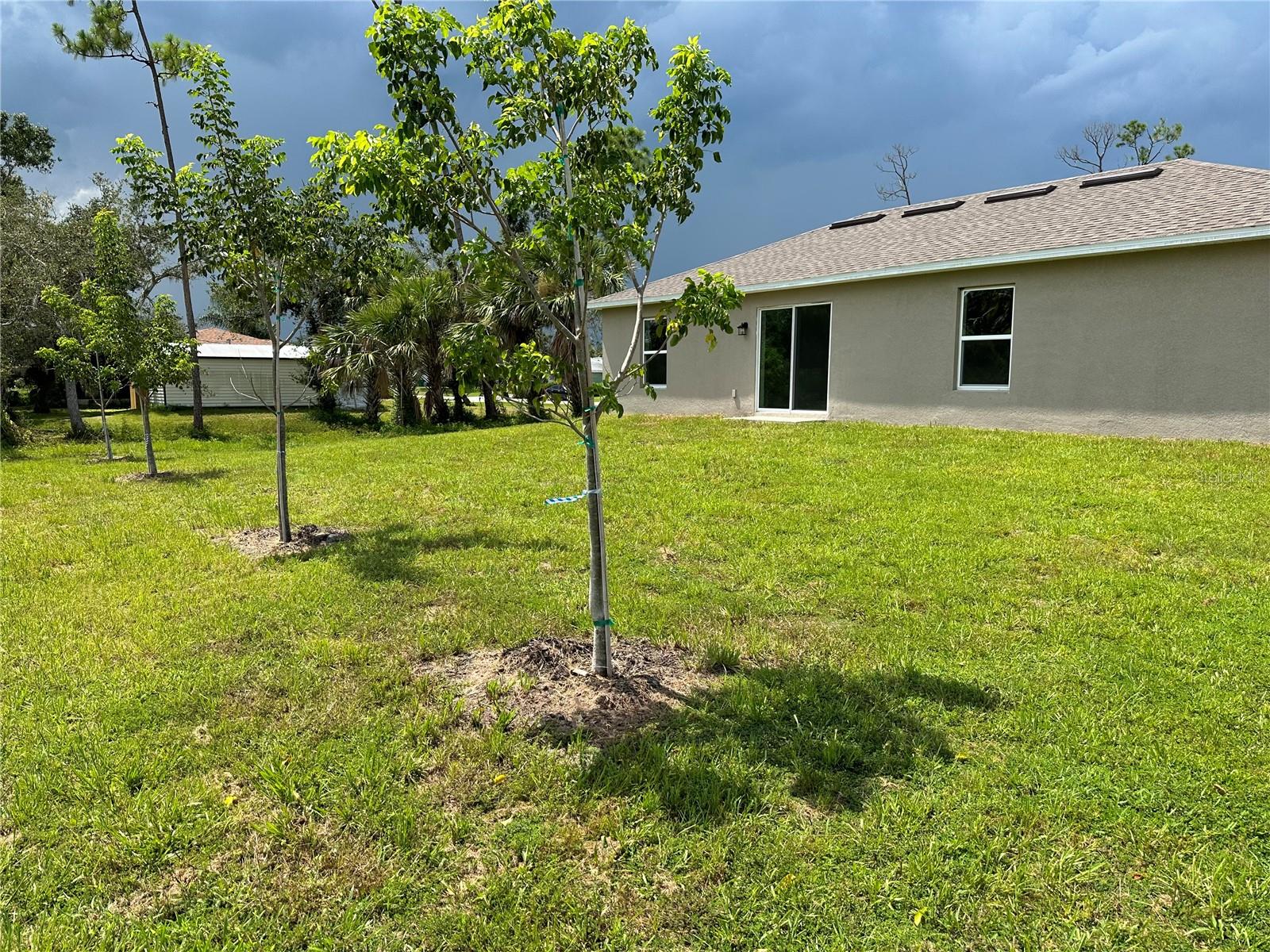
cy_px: 476
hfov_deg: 71.6
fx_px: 881
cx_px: 635
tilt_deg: -7.2
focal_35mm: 24
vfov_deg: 56.8
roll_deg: +0.5
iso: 80
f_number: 1.78
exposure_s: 1/2967
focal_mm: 6.86
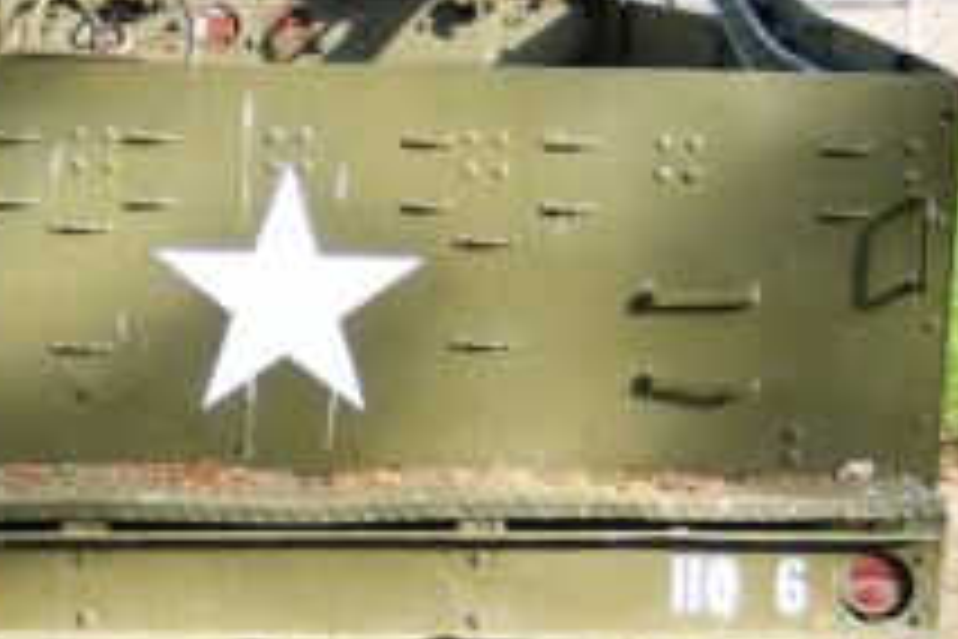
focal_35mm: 89
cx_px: 337
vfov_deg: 15.3
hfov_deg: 22.8
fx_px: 2368
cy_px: 479
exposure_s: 1/250
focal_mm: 8
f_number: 2.8
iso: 120
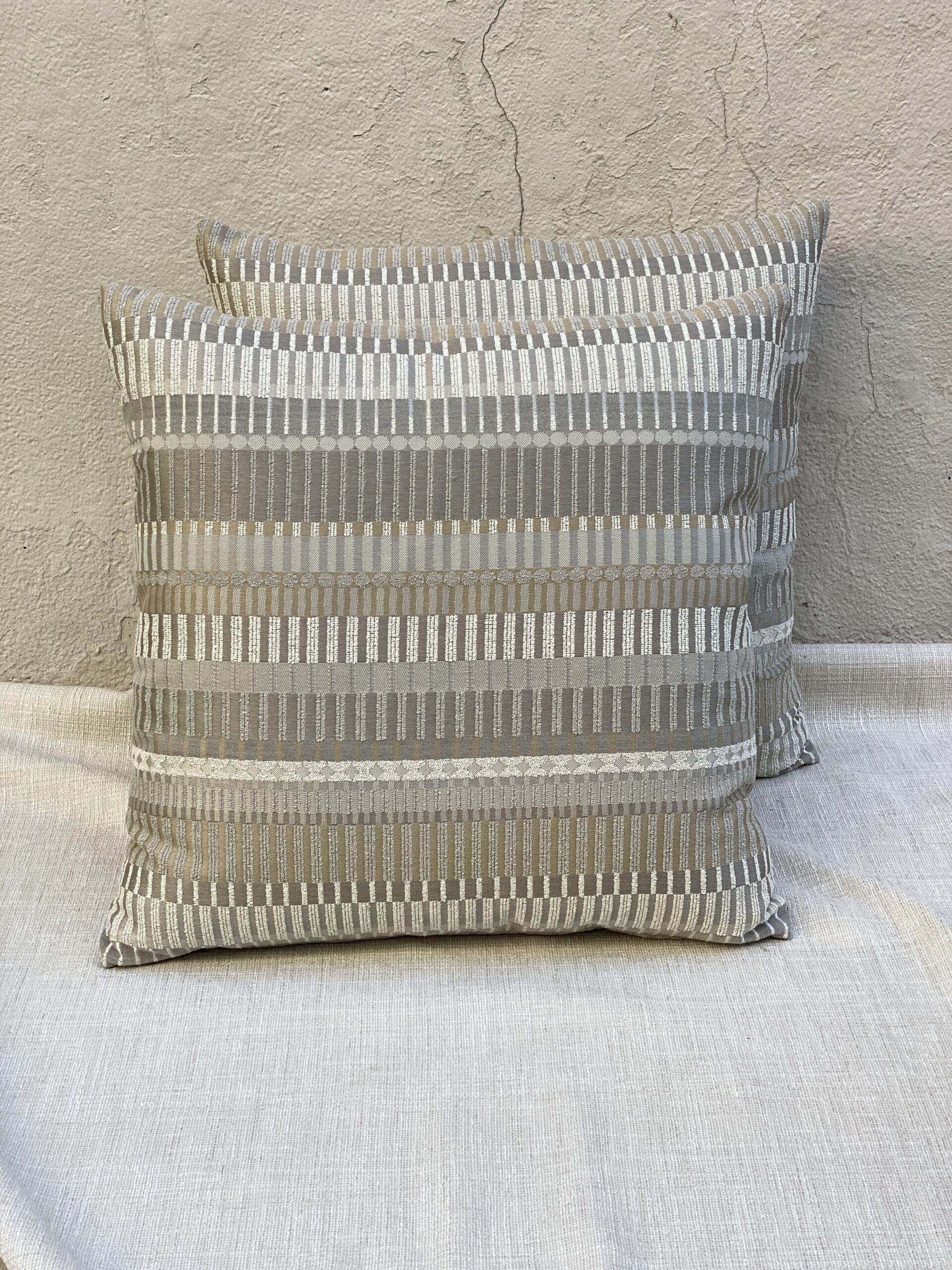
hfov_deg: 28.0
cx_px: 476
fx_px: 1907
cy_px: 635
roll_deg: +0.7
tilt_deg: -21.3
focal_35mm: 52
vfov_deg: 36.8
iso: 20
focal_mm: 6
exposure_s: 1/126
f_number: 2
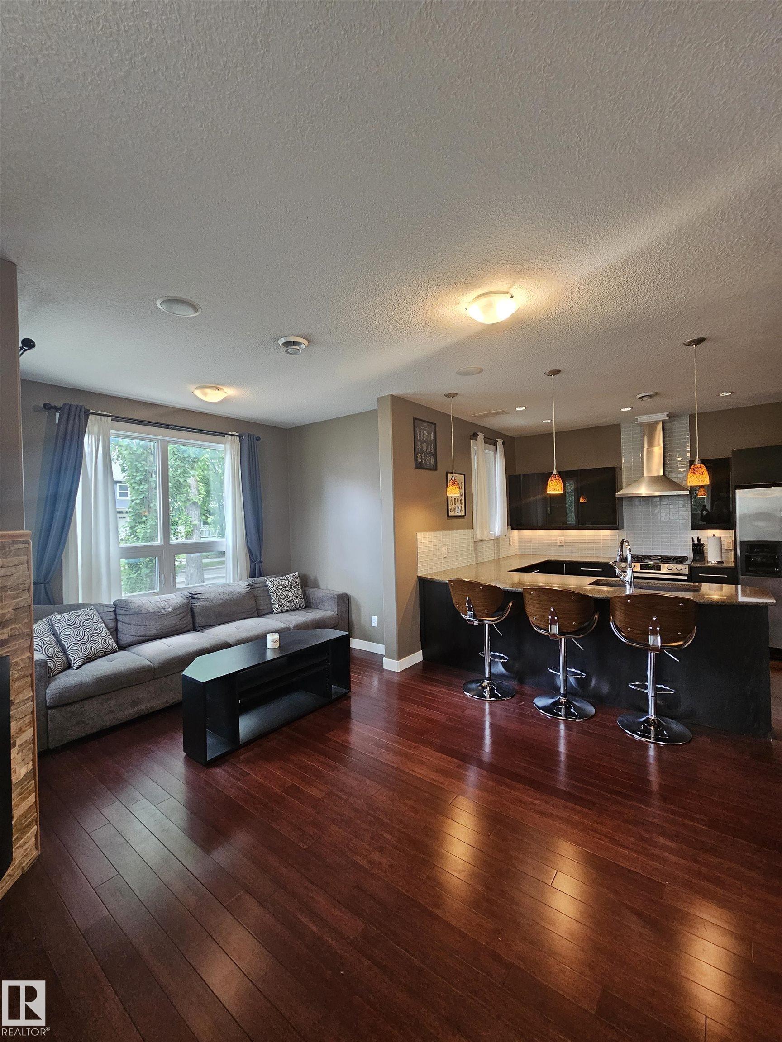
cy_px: 521
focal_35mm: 13
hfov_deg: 89.9
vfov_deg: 106.2
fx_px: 392
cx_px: 391
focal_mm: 2.2
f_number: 2.2
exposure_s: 1/60
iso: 320
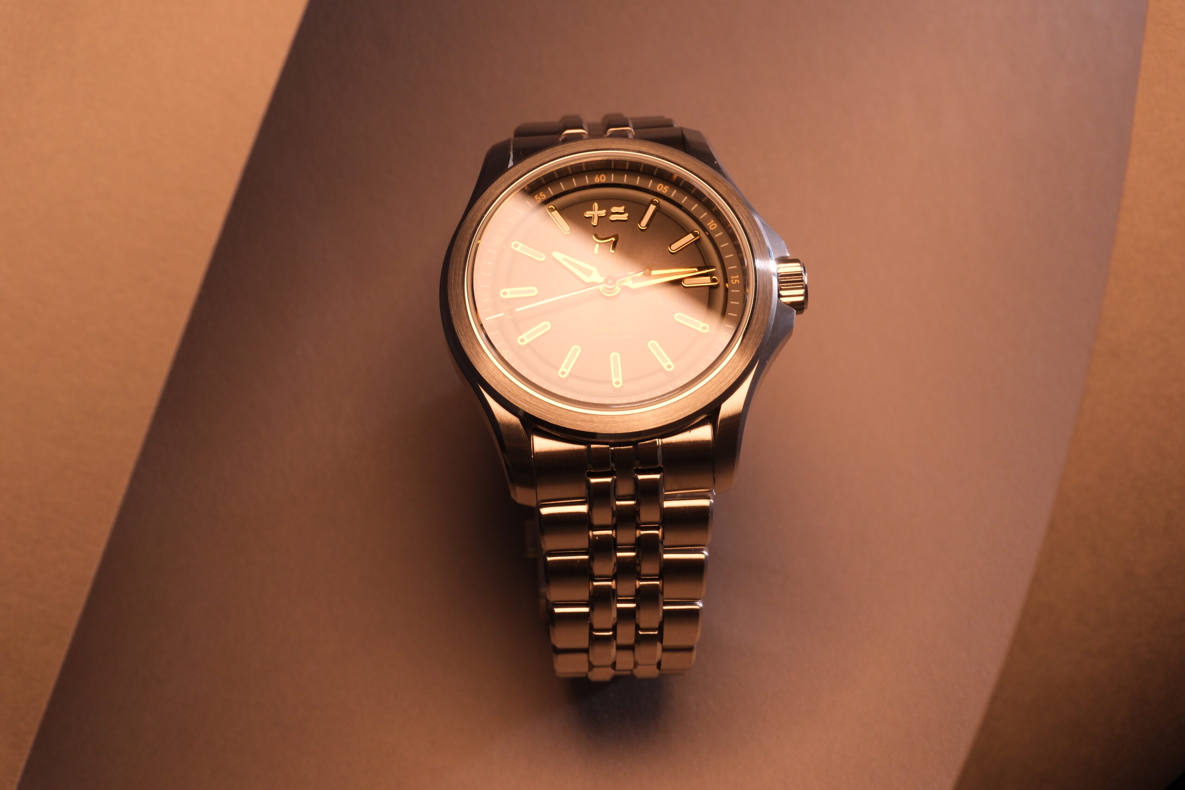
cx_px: 592
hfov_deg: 27.0
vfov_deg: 18.2
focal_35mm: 75
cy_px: 395
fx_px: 2469
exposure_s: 1/75
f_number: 10
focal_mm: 50
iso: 500
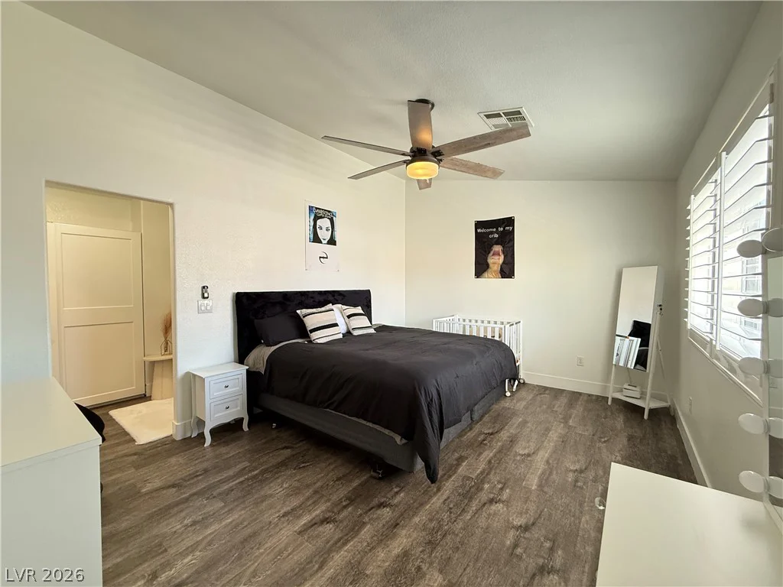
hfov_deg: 102.1
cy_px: 294
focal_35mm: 14
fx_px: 317
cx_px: 392
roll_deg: +0.2
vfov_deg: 85.7
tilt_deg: -1.3
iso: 320
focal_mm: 2.22
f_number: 2.2
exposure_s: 1/60
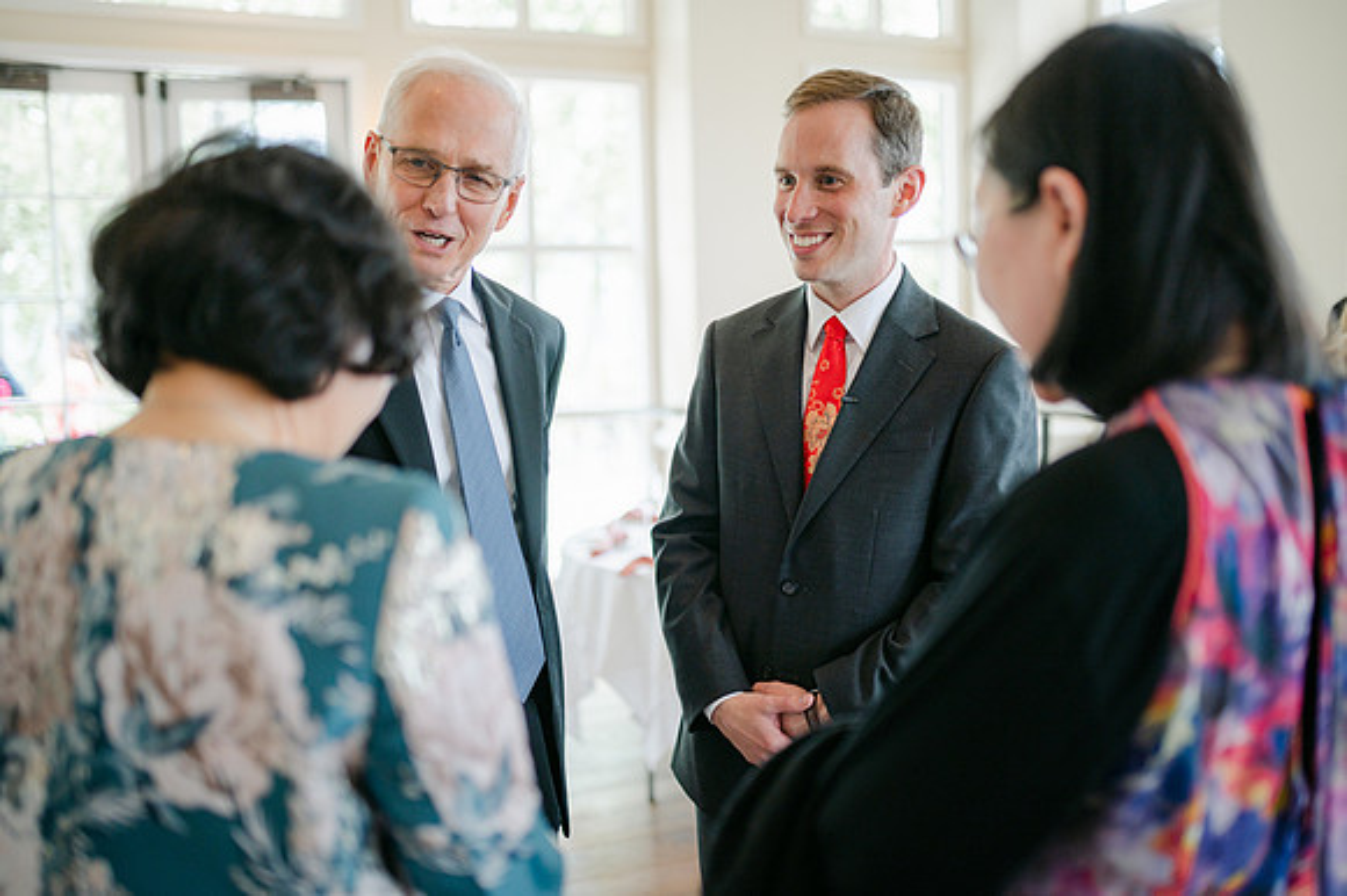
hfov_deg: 54.5
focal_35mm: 35
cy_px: 448
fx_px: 1309
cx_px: 674
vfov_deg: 37.8
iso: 100
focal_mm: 35
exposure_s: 1/1000
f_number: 1.4
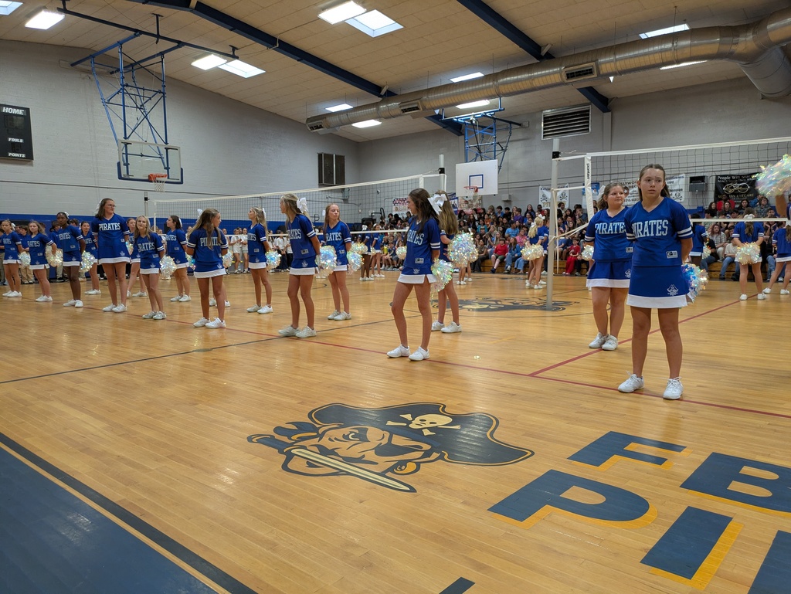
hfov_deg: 69.4
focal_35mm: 25
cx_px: 396
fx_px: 572
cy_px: 297
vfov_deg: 54.9
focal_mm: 5.43
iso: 203
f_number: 1.89
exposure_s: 1/60
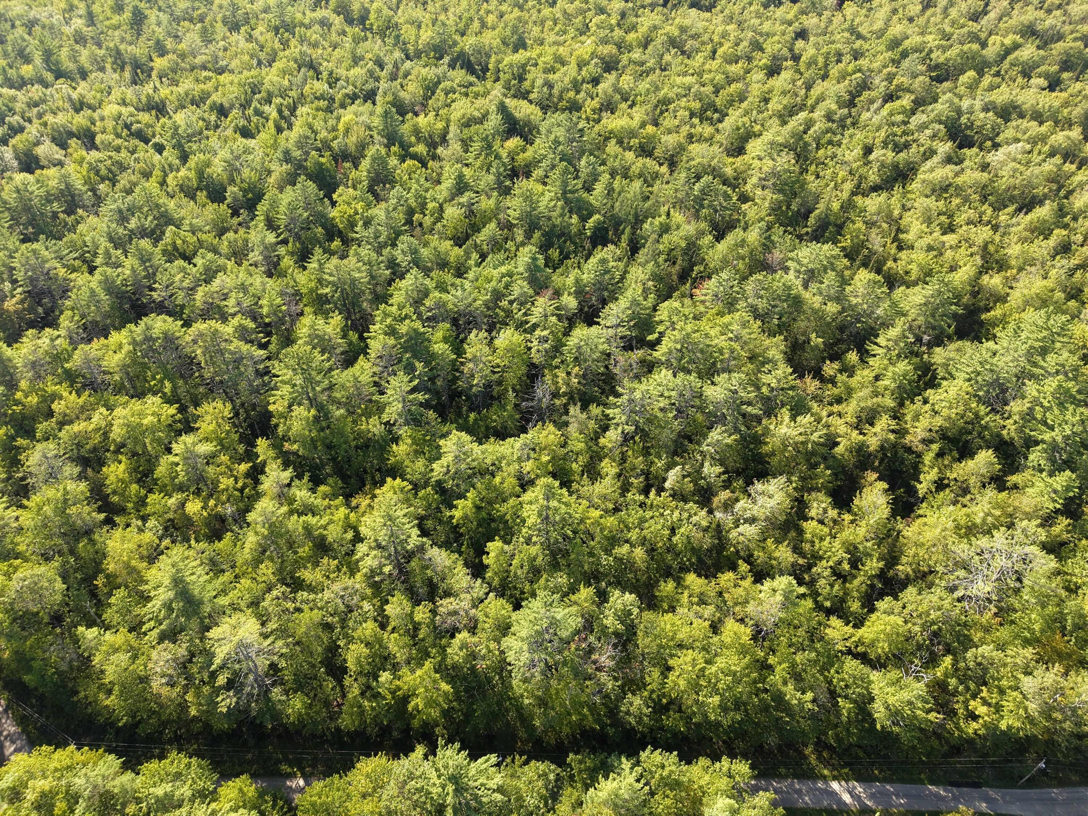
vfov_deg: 56.8
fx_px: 754
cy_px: 408
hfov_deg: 71.6
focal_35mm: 24
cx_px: 544
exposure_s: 1/640
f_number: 1.8
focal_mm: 8.67
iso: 100
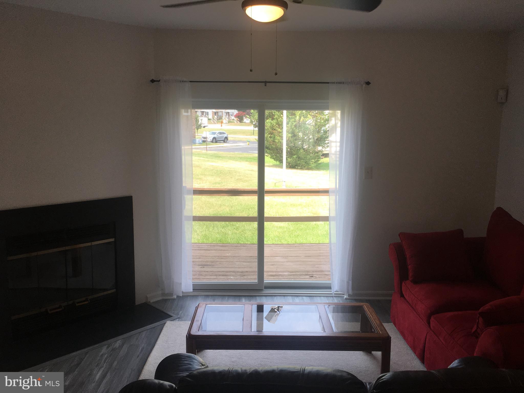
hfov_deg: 61.7
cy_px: 196
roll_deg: -0.5
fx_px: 439
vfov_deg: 48.2
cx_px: 262
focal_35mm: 29
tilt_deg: -8.7
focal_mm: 4.15
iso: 32
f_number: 2.2
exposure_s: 1/193
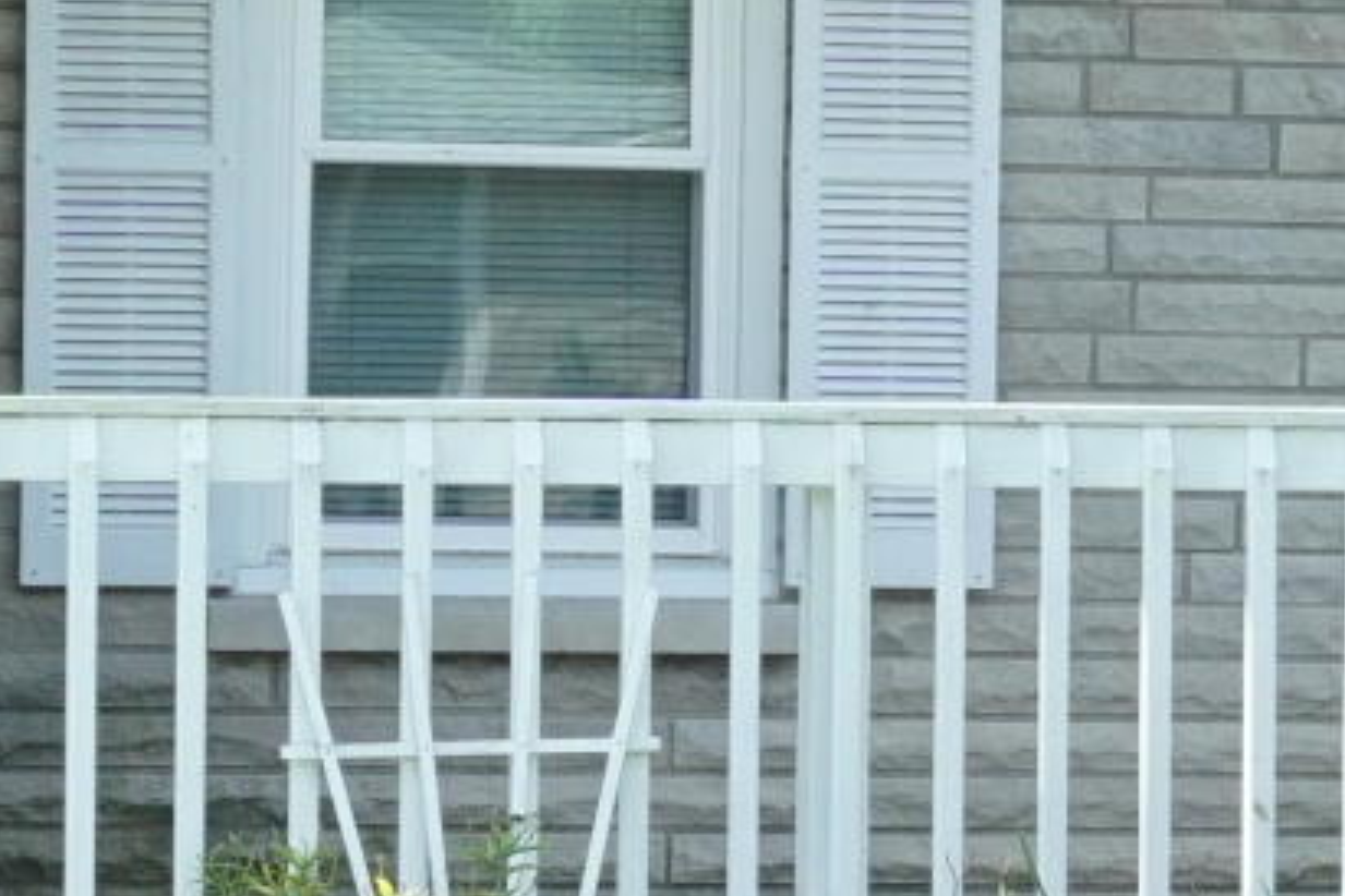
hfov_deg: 7.5
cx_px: 1597
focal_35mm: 274
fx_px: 10223
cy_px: 569
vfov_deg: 5.0
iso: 320
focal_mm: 25
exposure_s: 1/160
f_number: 9
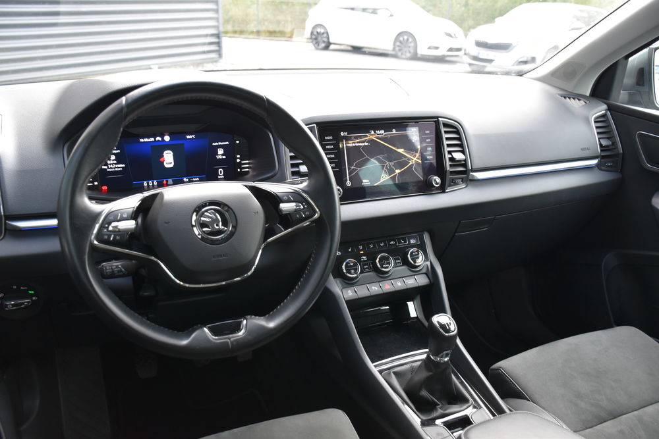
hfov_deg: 61.9
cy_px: 220
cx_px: 330
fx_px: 549
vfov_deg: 43.6
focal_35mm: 30
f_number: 4
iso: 800
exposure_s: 1/60
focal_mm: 20
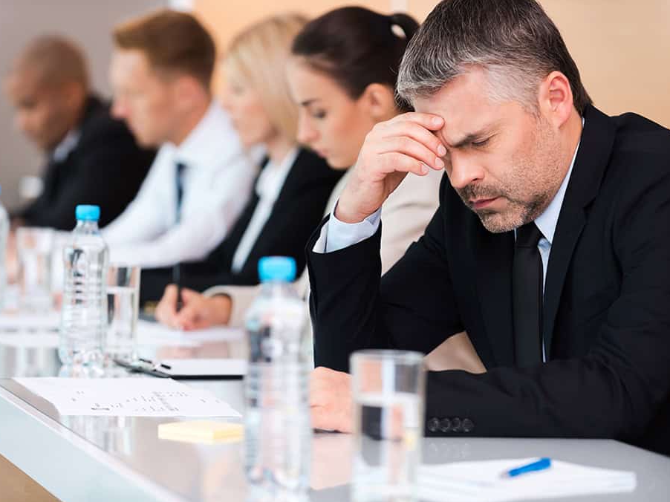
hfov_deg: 15.1
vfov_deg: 11.3
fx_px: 2535
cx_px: 322
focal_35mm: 131
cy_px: 252
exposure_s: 1/160
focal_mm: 120
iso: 250
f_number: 4
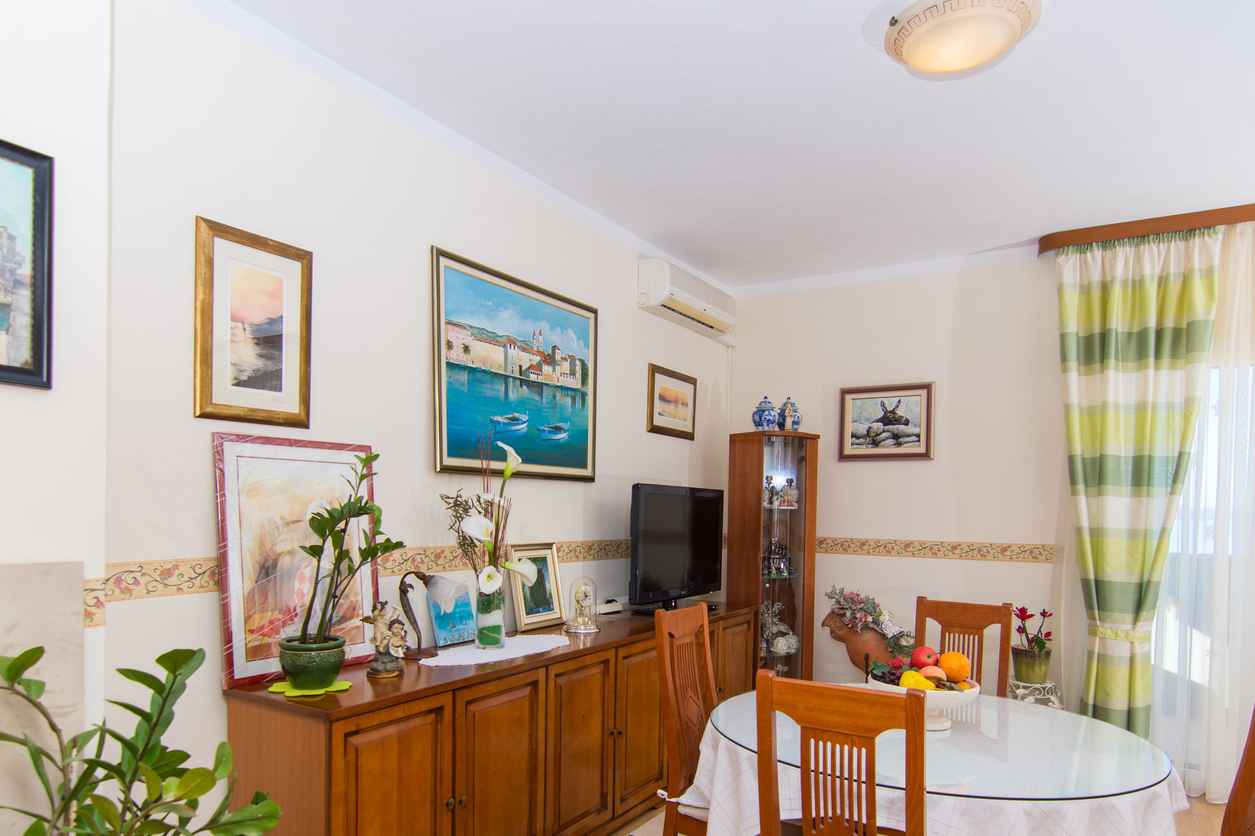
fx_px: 755
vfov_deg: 57.1
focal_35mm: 22
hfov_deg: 79.5
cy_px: 536
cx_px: 625
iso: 100
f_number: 3.2
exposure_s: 1/125
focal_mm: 11
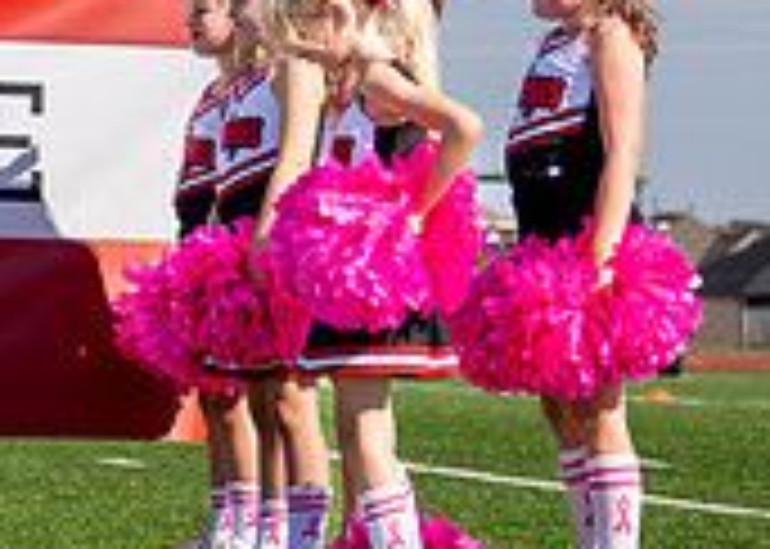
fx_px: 5705
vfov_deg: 5.5
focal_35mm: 261
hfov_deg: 7.5
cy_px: 317
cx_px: -538
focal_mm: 70
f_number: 2.8
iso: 250
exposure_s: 1/4000
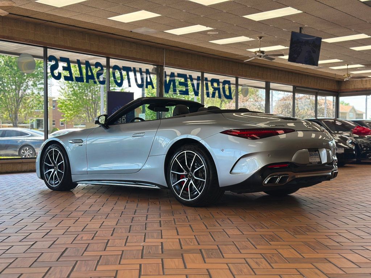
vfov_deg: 30.3
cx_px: 186
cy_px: 139
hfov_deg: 39.7
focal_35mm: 48
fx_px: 514
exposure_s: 1/619
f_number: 1.78
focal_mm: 6.86
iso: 80
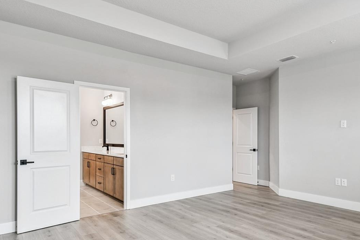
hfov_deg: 76.0
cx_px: 192
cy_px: 143
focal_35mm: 23
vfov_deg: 54.7
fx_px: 230
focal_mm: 10
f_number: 7.1
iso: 100
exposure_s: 1/15
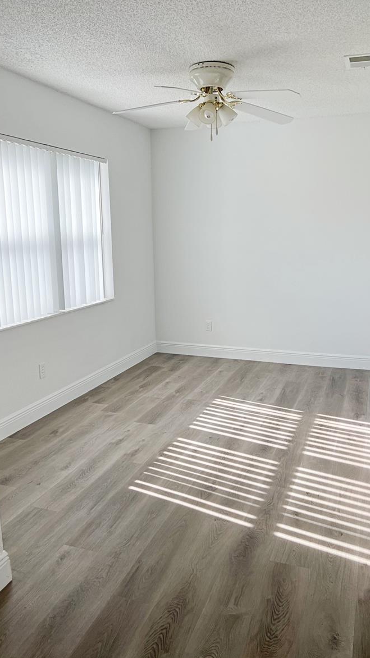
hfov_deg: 40.2
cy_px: 335
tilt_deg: -11.9
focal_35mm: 29
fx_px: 506
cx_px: 194
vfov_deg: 66.1
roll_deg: +0.5
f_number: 1.5
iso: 50
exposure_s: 1/436
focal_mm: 5.7
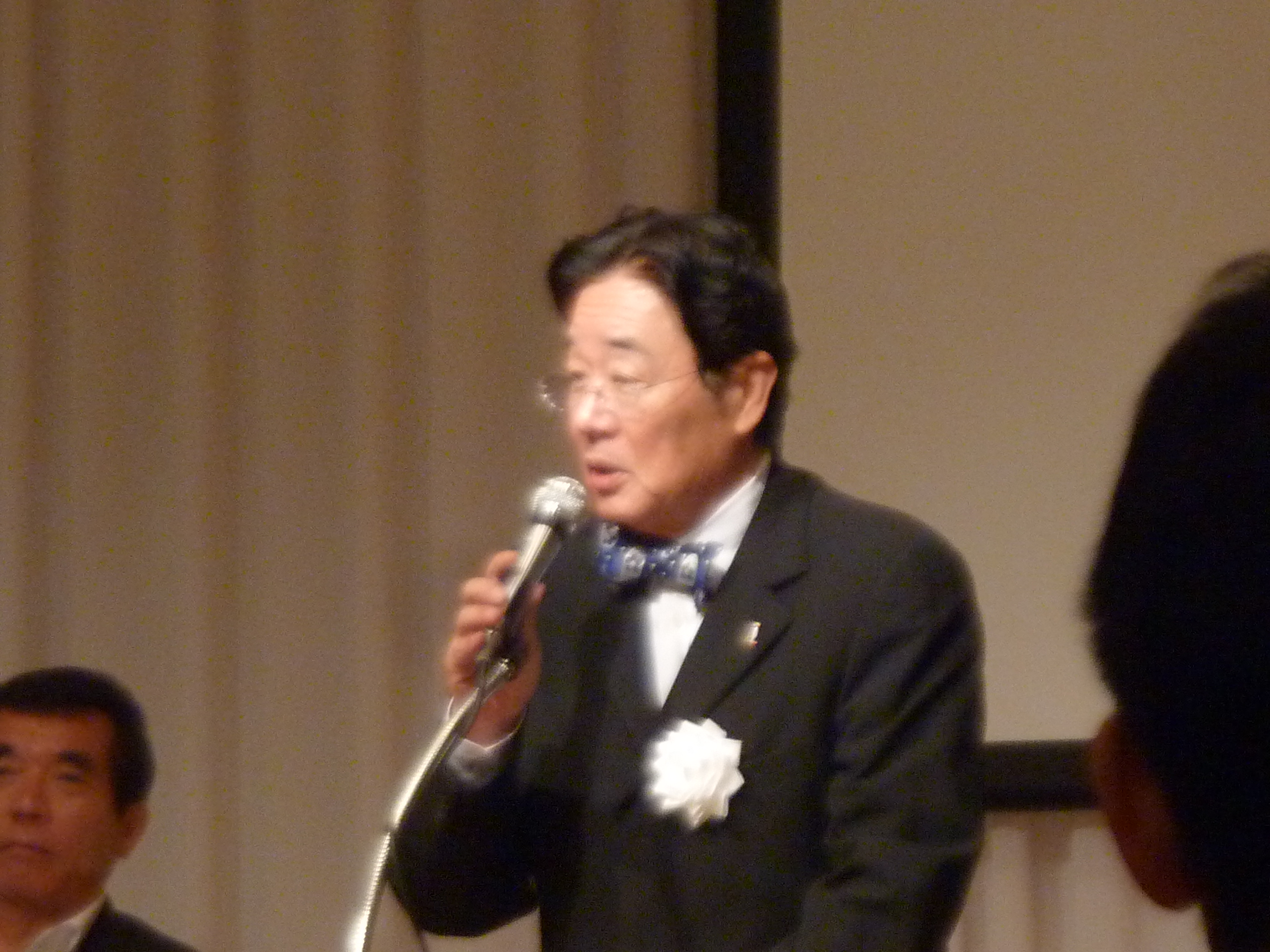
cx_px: 635
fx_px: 17170
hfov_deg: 4.2
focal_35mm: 468
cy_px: 476
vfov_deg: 3.2
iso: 400
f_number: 4.7
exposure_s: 1/50
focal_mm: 42.6
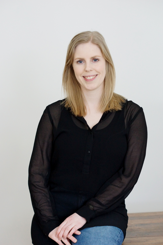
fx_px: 509
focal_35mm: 75
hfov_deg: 18.2
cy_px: 122
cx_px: 82
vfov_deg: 27.0
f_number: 3.2
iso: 1600
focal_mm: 50
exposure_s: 1/80
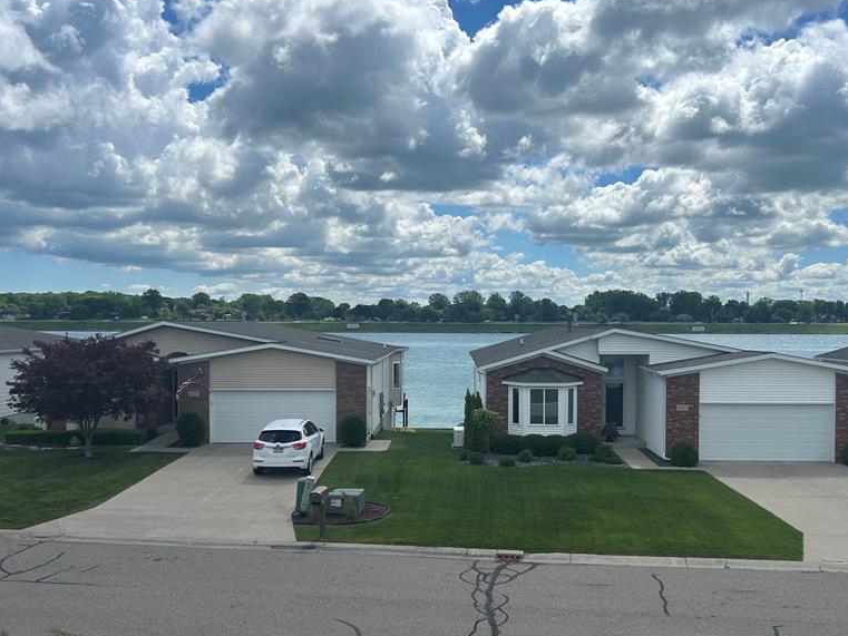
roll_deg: -0.6
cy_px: 341
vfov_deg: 40.7
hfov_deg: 52.5
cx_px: 480
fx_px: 858
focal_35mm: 35
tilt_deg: -1.4
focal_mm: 5.7
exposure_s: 1/9434
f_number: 1.5
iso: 50
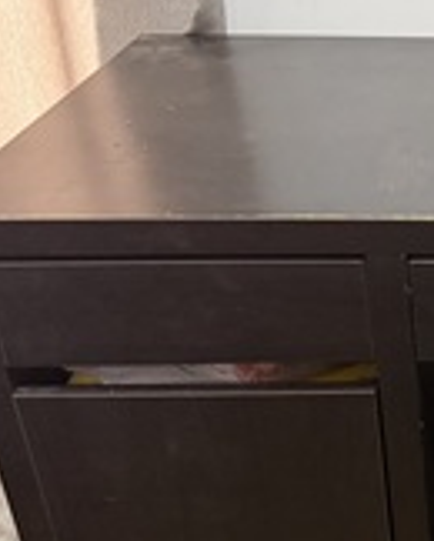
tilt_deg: -29.8
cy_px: 322
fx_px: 1058
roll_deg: -2.1
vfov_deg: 28.6
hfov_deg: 20.3
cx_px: 626
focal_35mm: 66
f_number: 1.78
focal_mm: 6.76
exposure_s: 1/35
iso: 1000
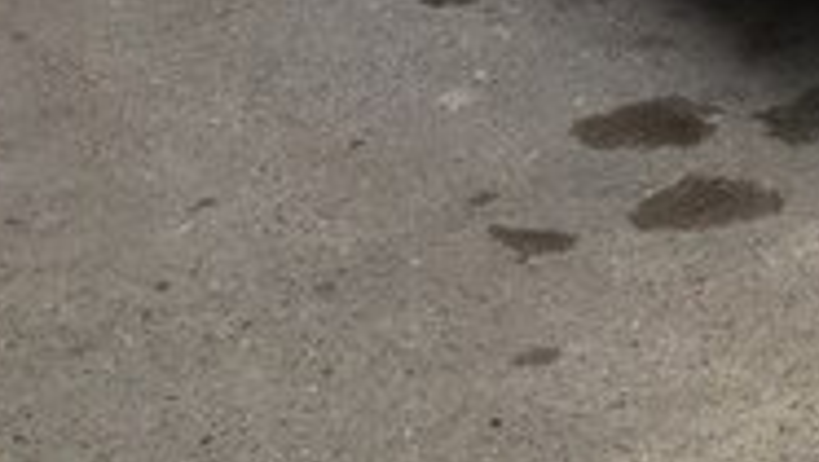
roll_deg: -2.0
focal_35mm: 112
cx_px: 1035
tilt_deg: -6.8
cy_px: -508
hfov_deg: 18.0
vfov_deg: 9.9
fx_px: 2434
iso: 32
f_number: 2.2
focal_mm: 4.15
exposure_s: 1/121
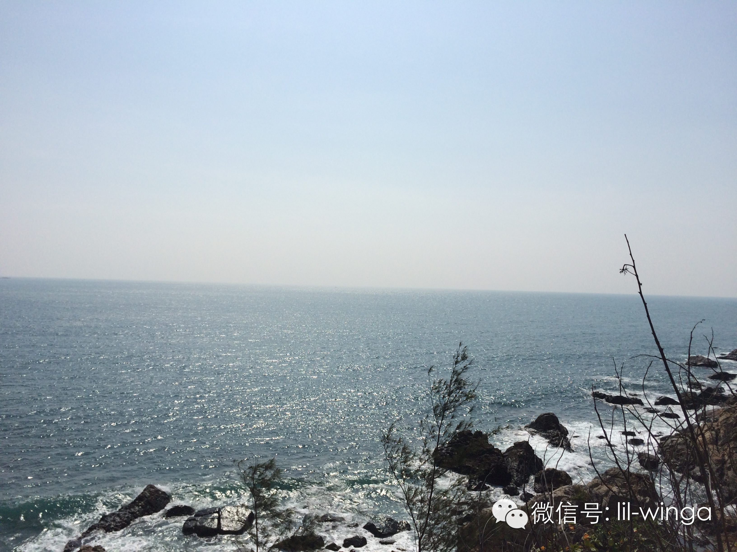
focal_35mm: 29
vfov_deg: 48.2
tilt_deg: +0.5
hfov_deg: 61.7
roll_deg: -2.0
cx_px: 368
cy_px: 276
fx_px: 617
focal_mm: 4.15
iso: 32
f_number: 2.2
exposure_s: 1/10309
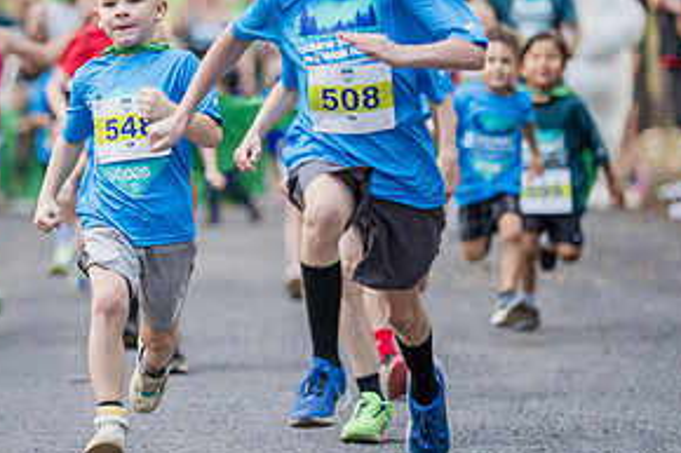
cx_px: 155
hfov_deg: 6.3
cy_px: 133
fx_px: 6220
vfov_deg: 4.2
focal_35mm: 329
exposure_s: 1/640
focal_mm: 164.4
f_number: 2.8
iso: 1000
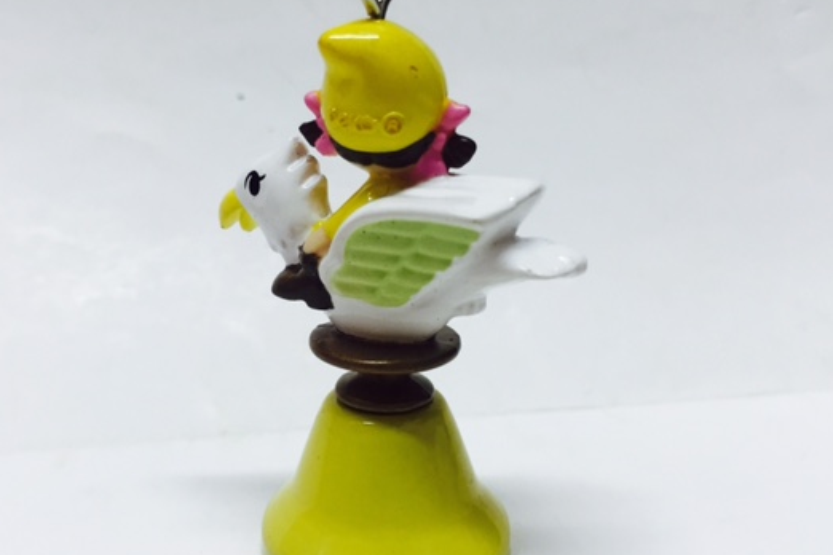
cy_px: 270
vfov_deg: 35.9
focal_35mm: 37
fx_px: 856
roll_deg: -1.7
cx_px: 356
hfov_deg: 51.7
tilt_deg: -10.4
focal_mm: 4.15
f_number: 2.2
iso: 40
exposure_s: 1/33
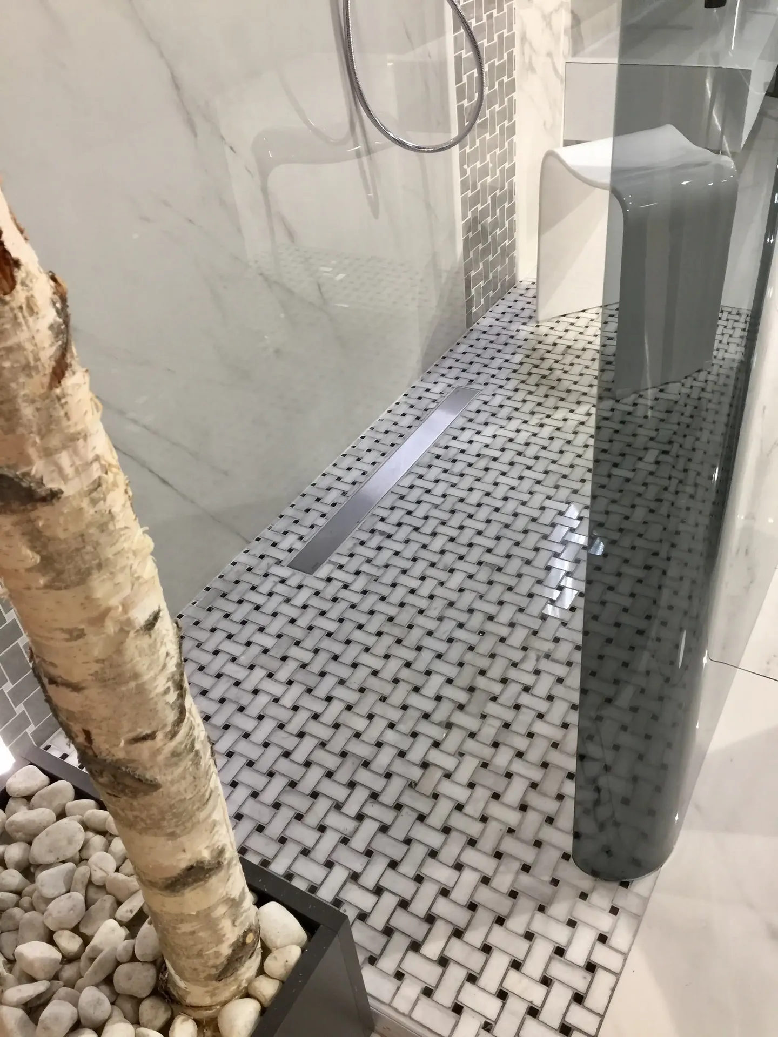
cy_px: 518
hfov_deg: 48.2
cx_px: 389
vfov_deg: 61.7
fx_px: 869
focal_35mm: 29
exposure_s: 1/33
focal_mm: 4.15
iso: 64
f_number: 2.2
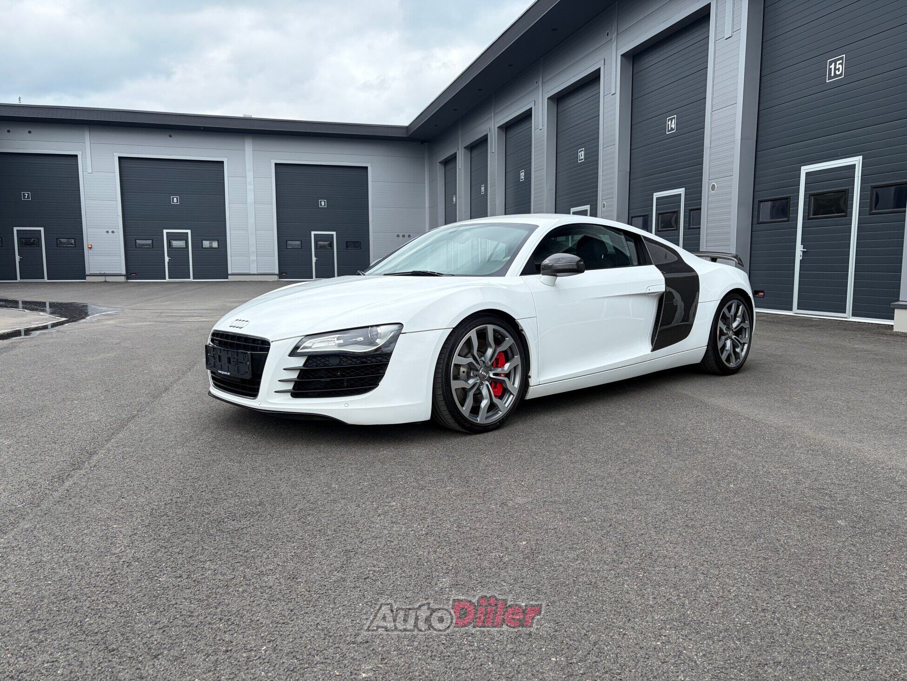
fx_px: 681
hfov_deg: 67.3
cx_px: 454
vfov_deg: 53.1
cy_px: 340
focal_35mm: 26
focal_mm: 5.96
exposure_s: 1/1751
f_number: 1.6
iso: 50
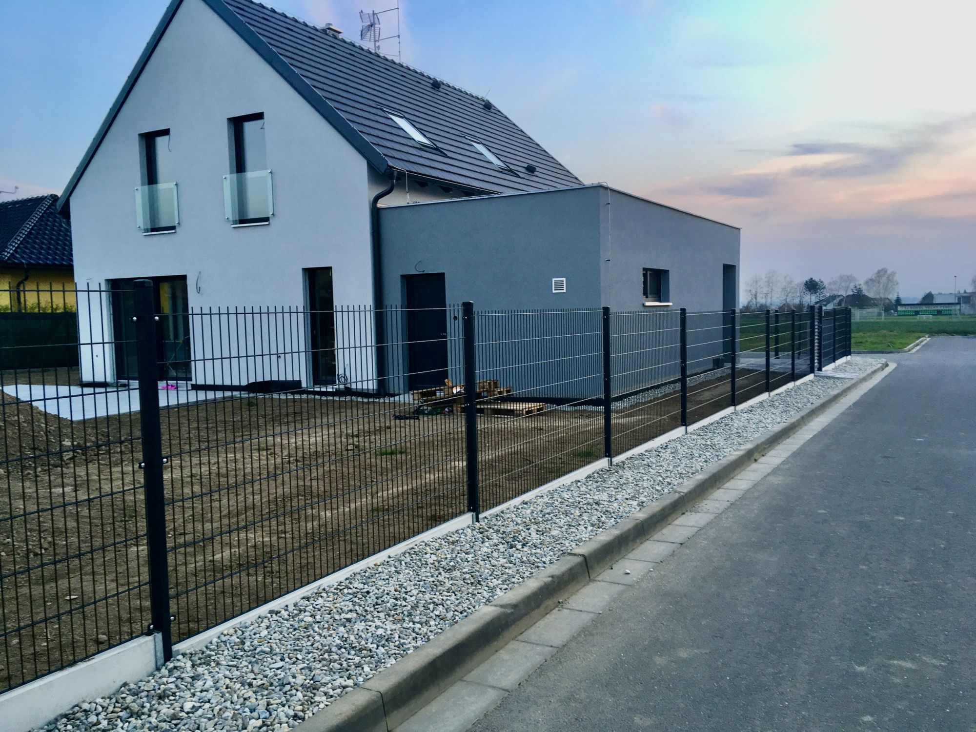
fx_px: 818
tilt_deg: -4.7
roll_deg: +2.2
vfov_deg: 48.2
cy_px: 366
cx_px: 488
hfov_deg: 61.7
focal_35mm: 29
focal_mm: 4.15
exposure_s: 1/50
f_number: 2.2
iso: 32
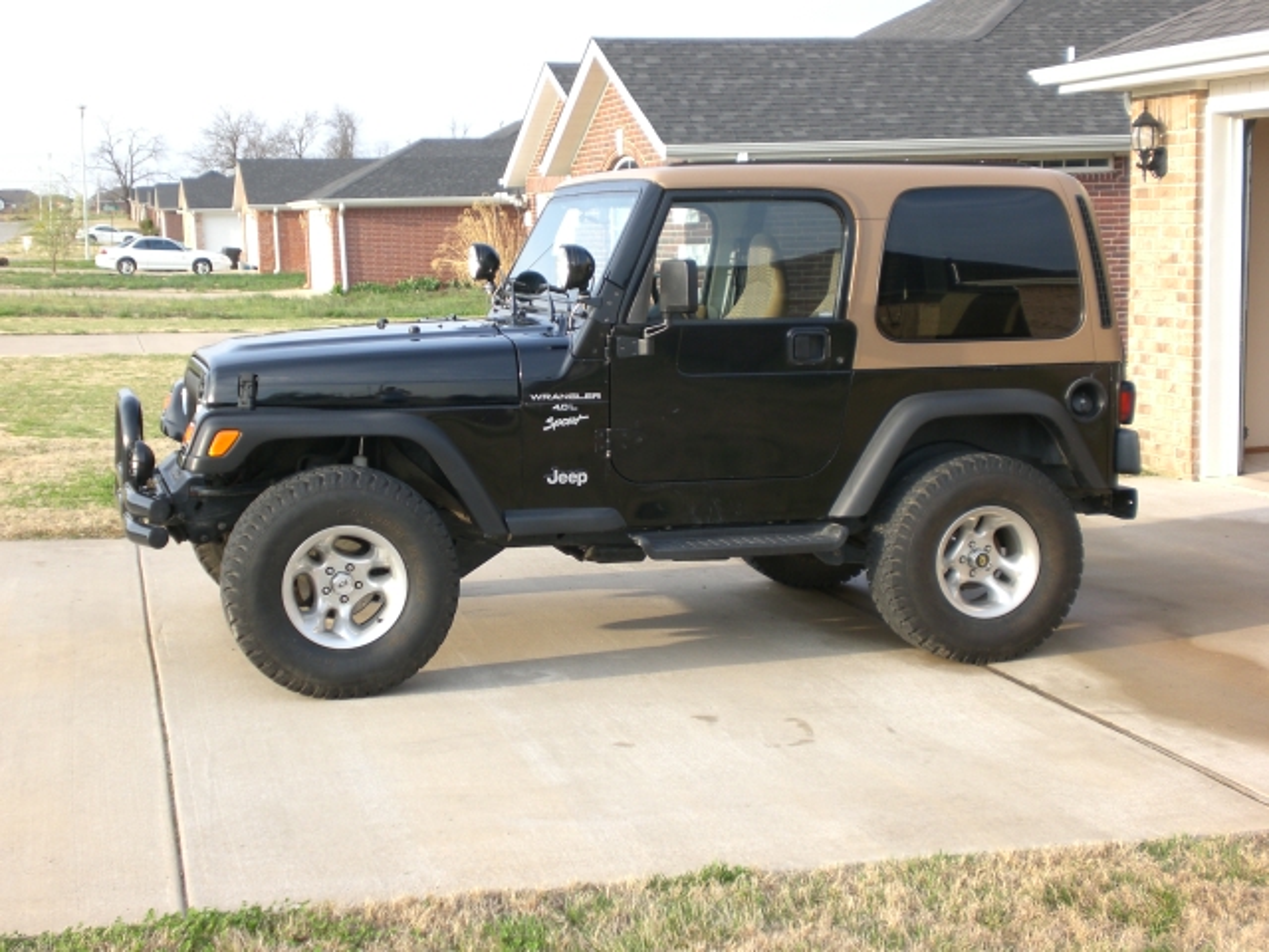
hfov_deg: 37.5
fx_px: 1870
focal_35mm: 51
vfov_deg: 28.6
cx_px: 634
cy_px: 476
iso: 50
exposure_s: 1/160
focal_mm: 8.44
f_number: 3.6
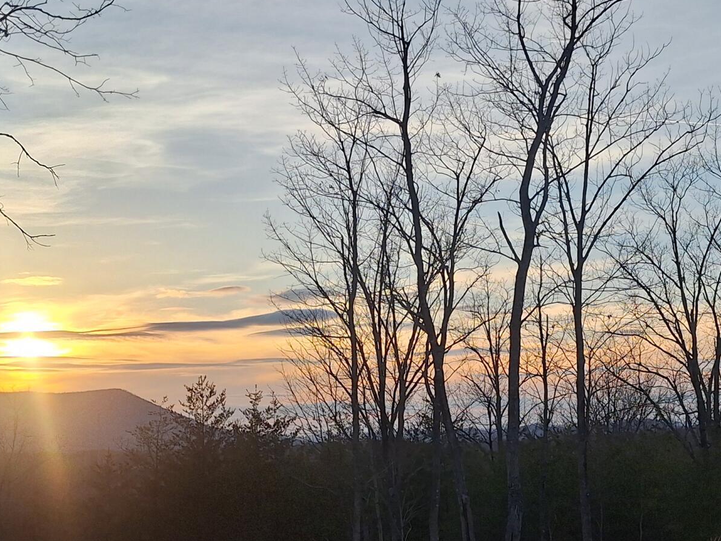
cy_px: 433
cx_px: 428
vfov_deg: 24.8
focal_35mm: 58
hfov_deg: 33.1
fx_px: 1208
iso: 40
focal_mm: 5.54
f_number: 1.8
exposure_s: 1/2174
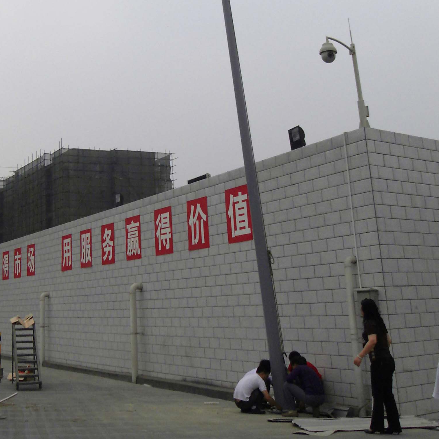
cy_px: 60
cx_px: 107
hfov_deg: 32.7
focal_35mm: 51
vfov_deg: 32.1
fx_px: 732
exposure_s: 1/640
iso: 80
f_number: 7.3
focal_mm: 4.3
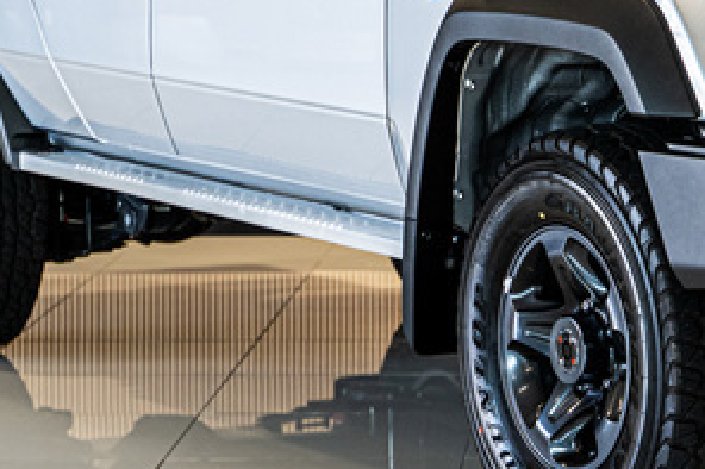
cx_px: 694
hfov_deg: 10.4
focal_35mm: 197
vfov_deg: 6.9
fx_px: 3856
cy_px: -100
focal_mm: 57
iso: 640
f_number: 4
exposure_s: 1/125
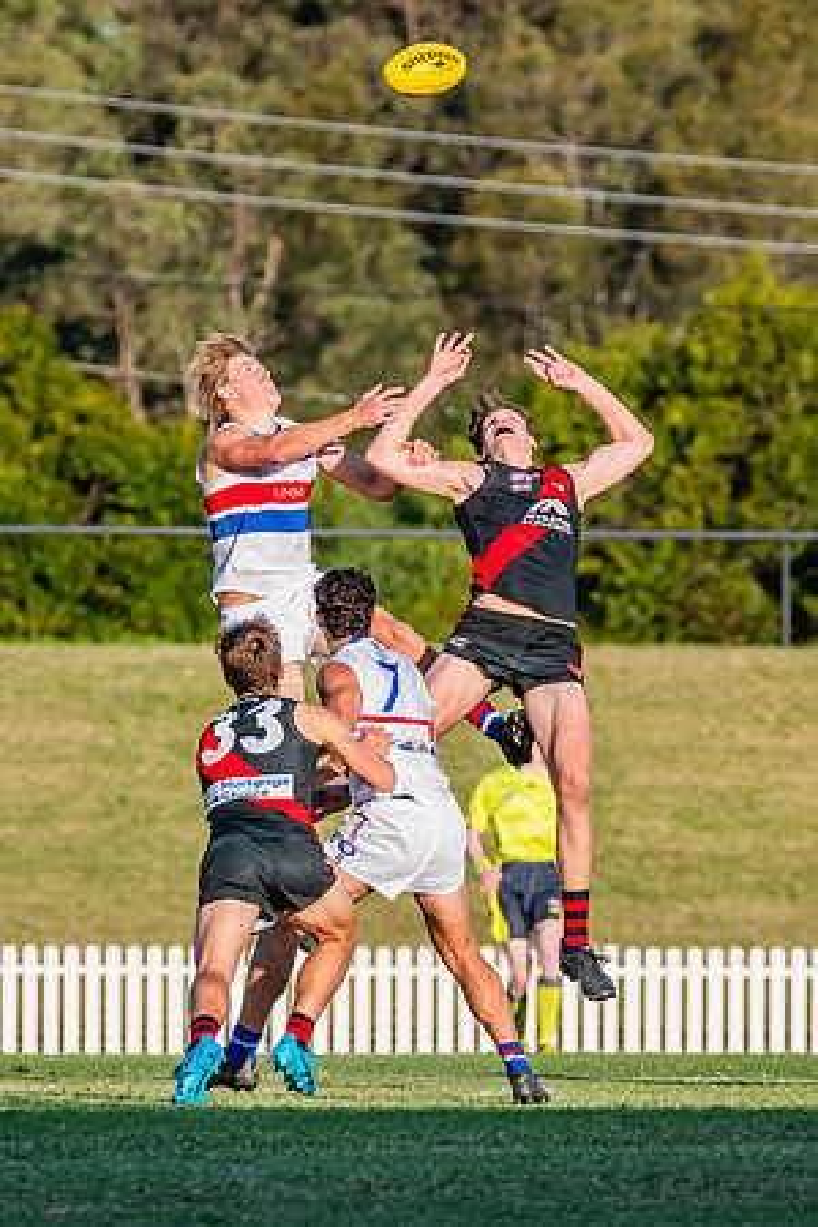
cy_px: 624
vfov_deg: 2.9
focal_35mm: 704
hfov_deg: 2.0
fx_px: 24007
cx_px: 366
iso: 800
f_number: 8
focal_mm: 420
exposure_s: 1/1600
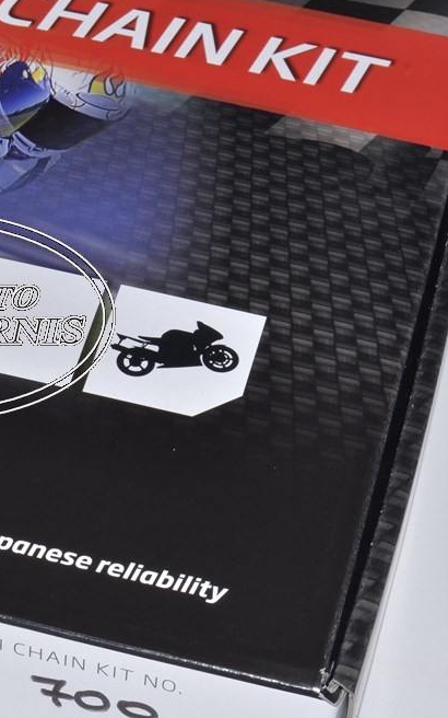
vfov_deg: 15.3
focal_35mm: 137
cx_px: -68
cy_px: 320
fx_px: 2676
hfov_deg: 9.5
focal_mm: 52
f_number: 16
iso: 160
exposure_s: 1/200
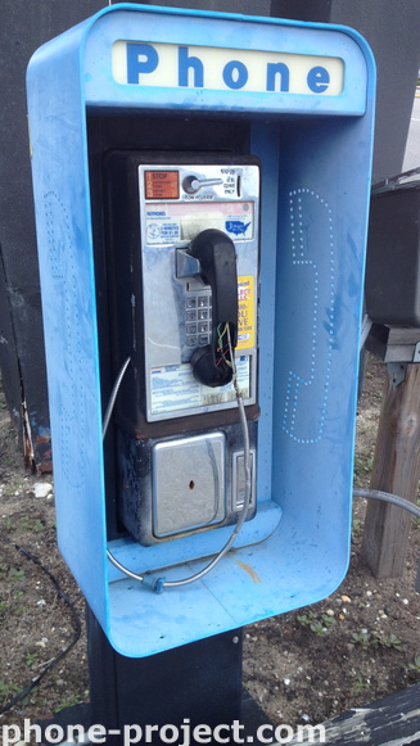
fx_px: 772
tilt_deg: -25.2
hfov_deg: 30.4
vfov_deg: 51.6
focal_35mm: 39
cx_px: 227
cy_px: 367
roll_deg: -1.3
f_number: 2.4
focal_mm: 4.28
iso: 50
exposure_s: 1/480
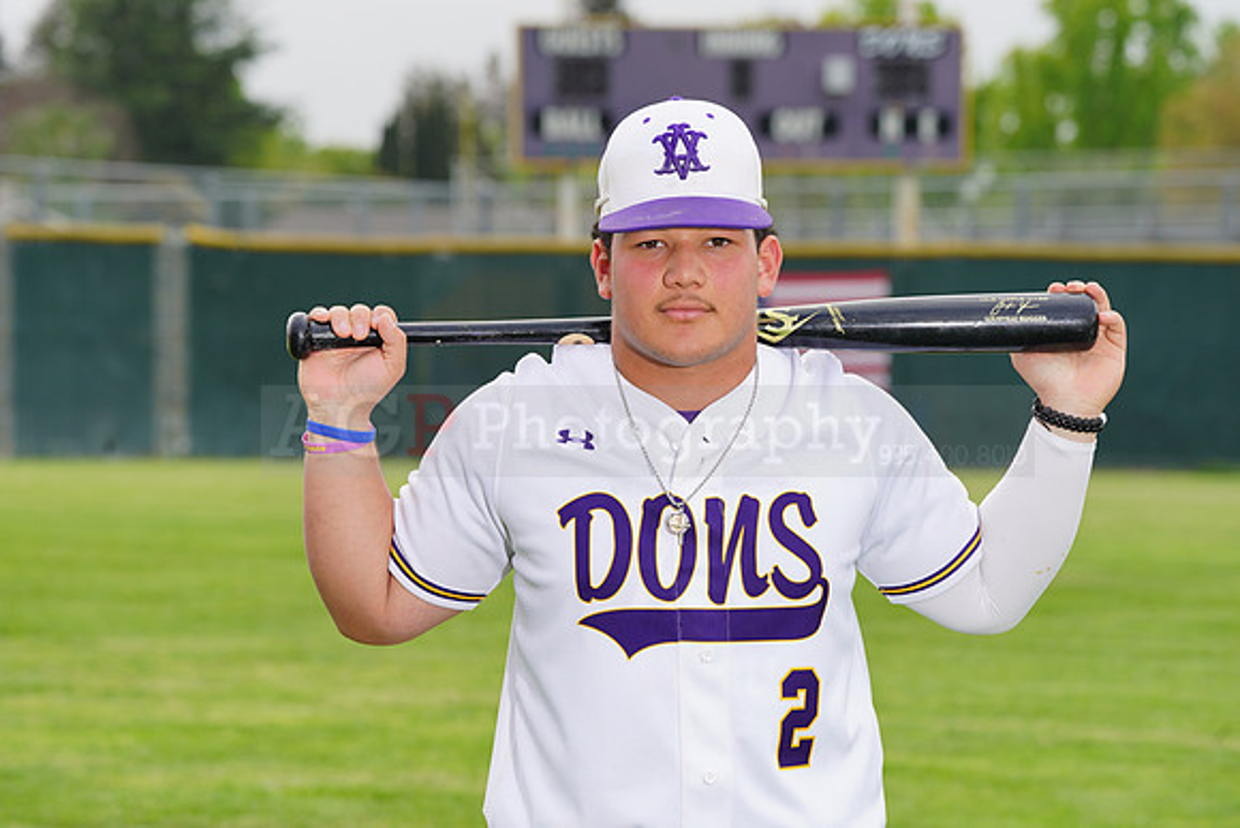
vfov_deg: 7.4
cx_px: 620
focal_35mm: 185
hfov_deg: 11.1
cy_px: 414
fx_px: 6373
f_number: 9
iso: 200
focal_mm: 185
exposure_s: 1/250
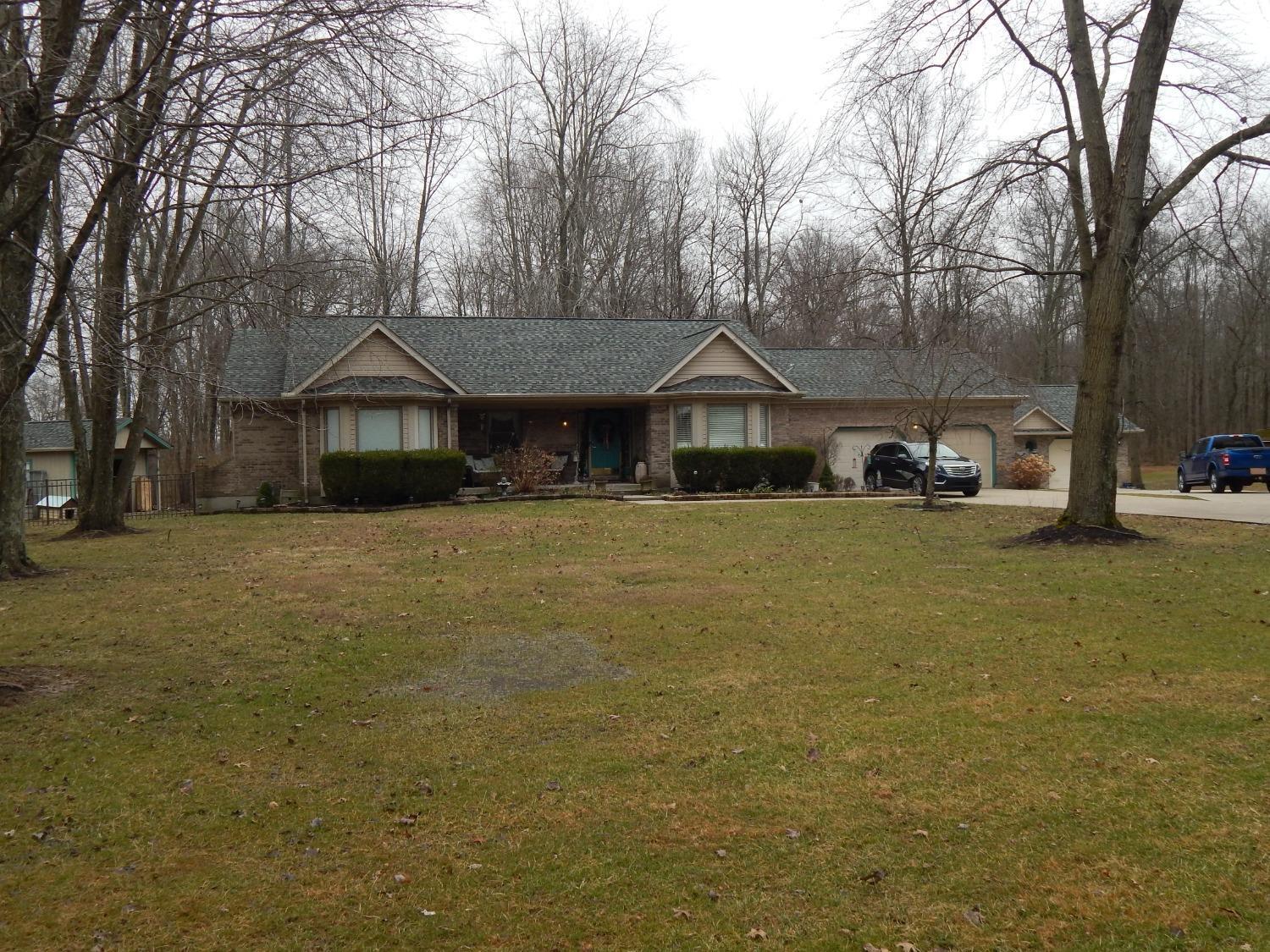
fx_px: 1137
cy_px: 476
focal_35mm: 31
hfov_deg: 58.4
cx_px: 635
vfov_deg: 45.4
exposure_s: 1/250
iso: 125
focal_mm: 5.6
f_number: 3.2
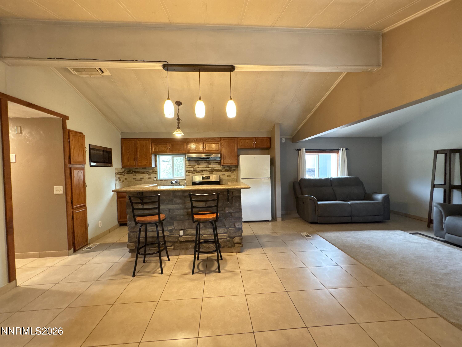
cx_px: 231
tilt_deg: -1.7
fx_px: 187
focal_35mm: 14
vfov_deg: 85.7
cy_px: 174
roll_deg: +1.0
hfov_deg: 102.1
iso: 800
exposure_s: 1/40
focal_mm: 2.22
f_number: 2.2
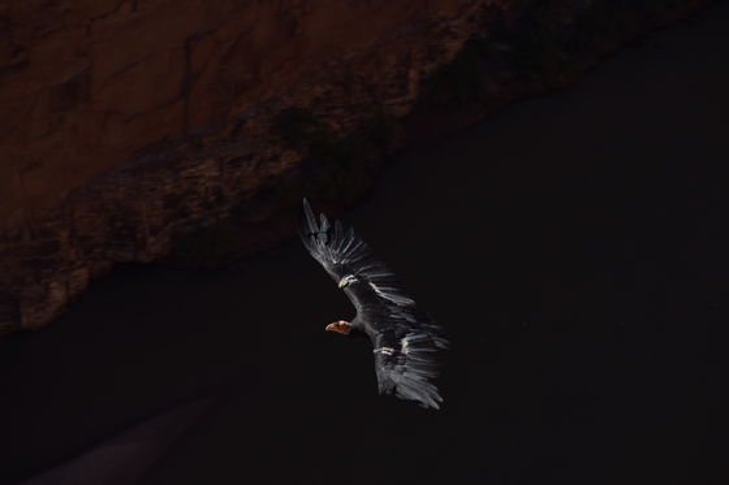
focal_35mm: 225
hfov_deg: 9.2
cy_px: 242
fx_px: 4555
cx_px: 364
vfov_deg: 6.1
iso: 100
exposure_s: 1/500
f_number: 7.1
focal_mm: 150
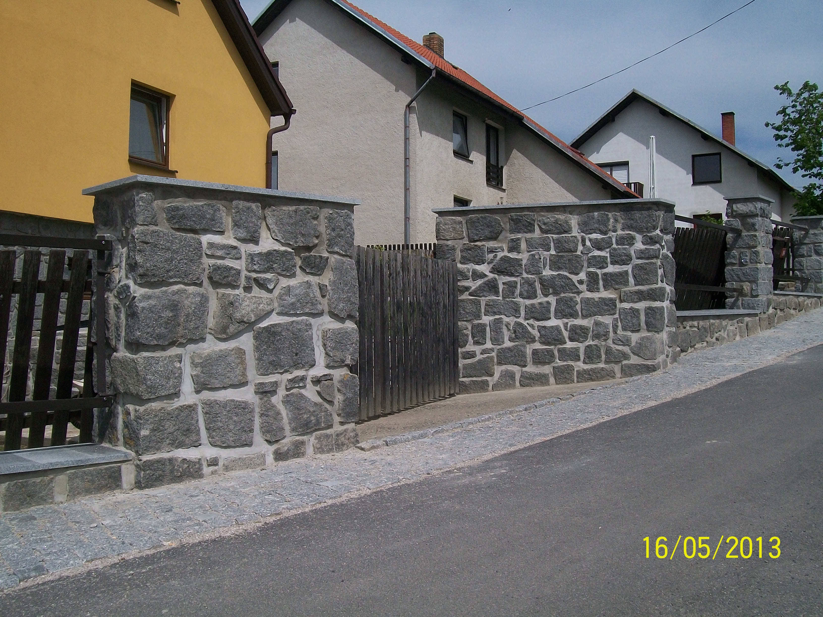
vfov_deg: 39.7
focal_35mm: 36
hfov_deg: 51.4
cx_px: 412
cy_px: 308
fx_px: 856
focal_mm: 6
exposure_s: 1/1250
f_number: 4.8
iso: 80
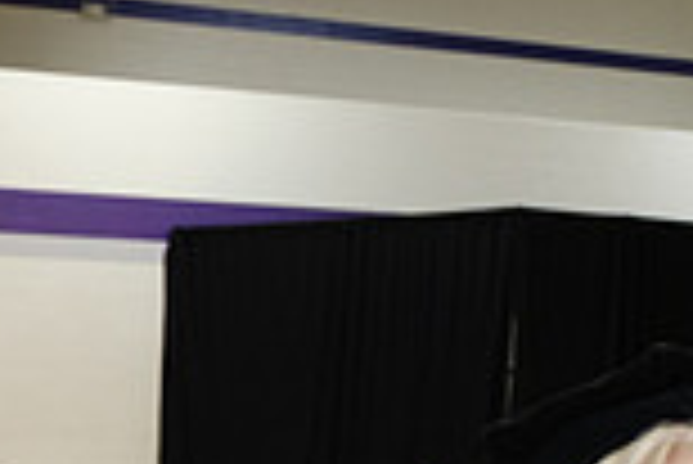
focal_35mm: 117
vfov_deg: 11.2
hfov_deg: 15.6
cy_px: 750
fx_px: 2254
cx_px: -441
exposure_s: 1/125
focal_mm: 20.6
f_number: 2.8
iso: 1600
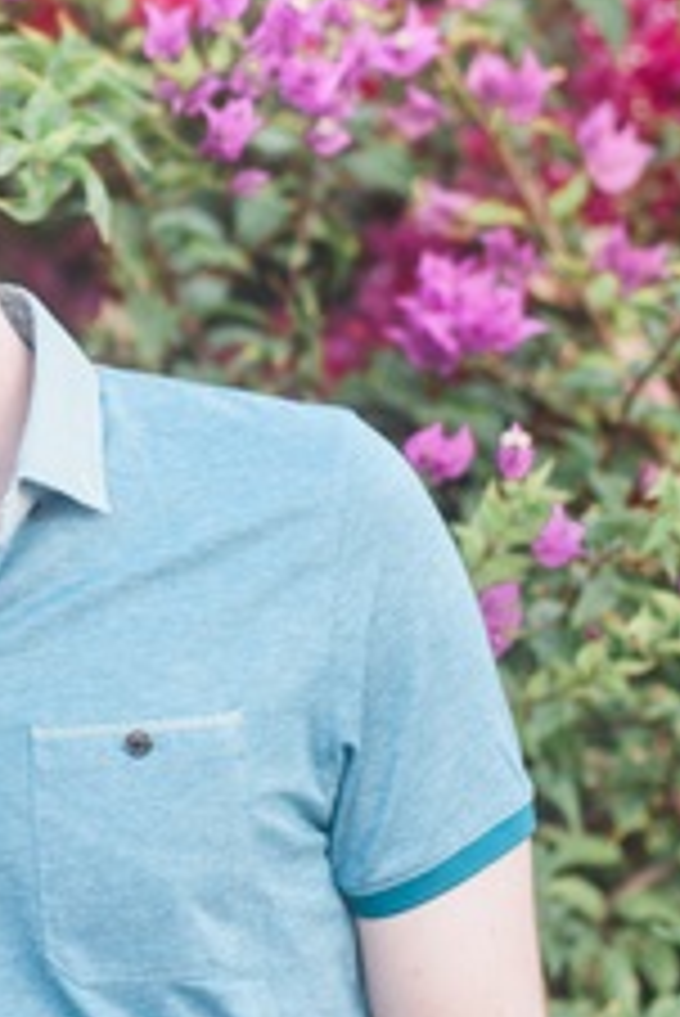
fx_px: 5629
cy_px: 214
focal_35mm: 199
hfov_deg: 6.8
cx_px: -423
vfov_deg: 10.3
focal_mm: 50
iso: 200
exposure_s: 1/800
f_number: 2.5
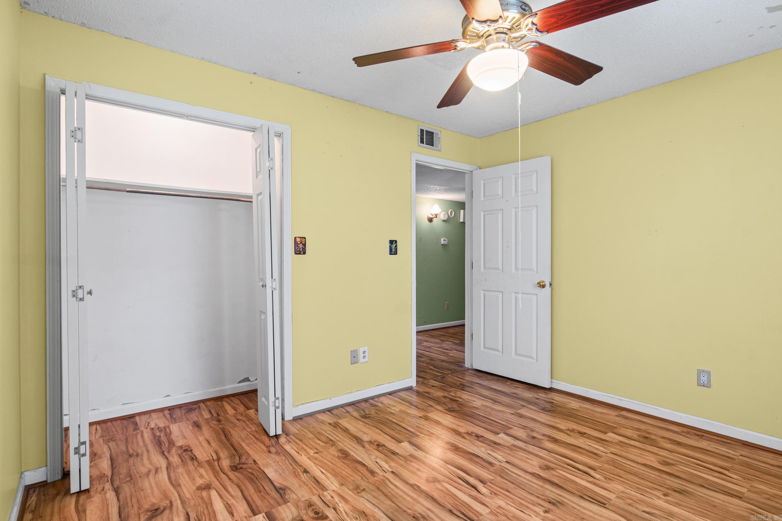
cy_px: 260
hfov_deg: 90.0
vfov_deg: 67.4
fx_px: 391
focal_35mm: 18
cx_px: 391
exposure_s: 1.3
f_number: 9
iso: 250
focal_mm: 12
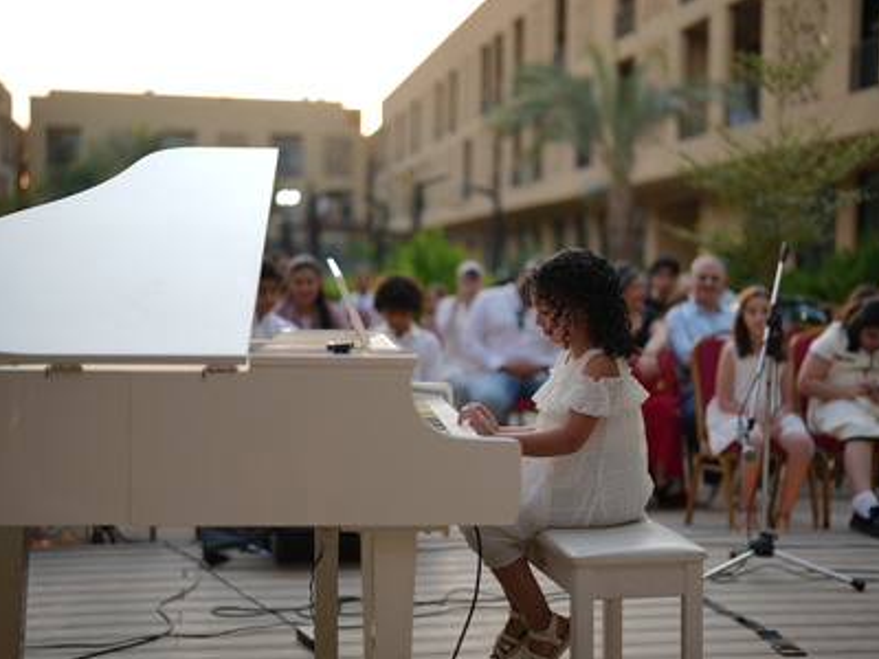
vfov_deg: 26.6
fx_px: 1397
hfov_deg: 34.9
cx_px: 459
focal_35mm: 55
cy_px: 331
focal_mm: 50
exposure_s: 1/250
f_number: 1.4
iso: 64
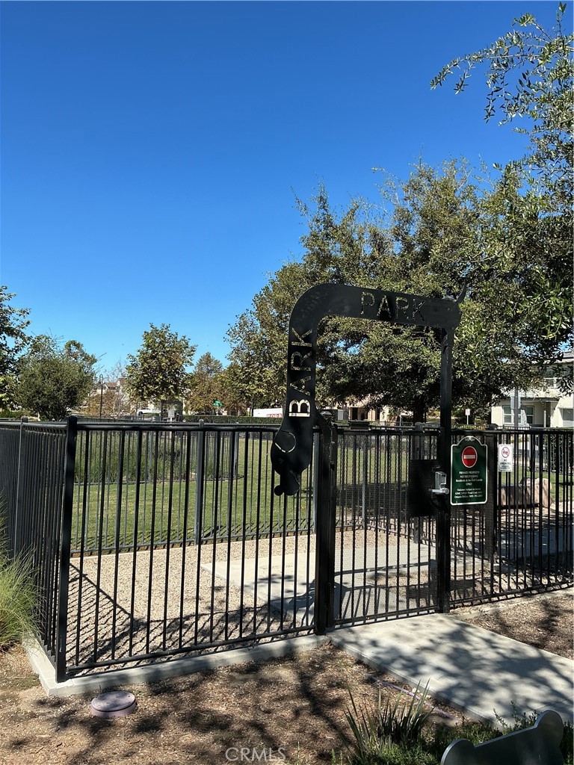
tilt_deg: +2.5
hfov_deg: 48.2
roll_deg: -1.7
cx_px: 287
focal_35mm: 29
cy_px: 382
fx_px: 641
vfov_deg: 61.7
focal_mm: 3
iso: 25
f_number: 1.8
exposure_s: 1/1534
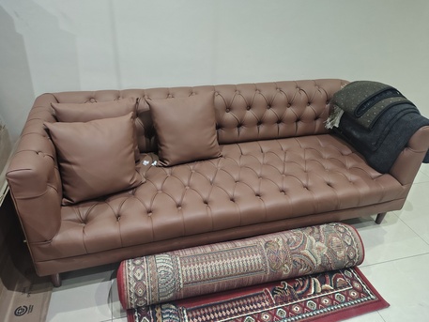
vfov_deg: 54.9
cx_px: 214
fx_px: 310
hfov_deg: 69.4
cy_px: 161
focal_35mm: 25
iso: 1523
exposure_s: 1/30
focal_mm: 4.71
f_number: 1.7
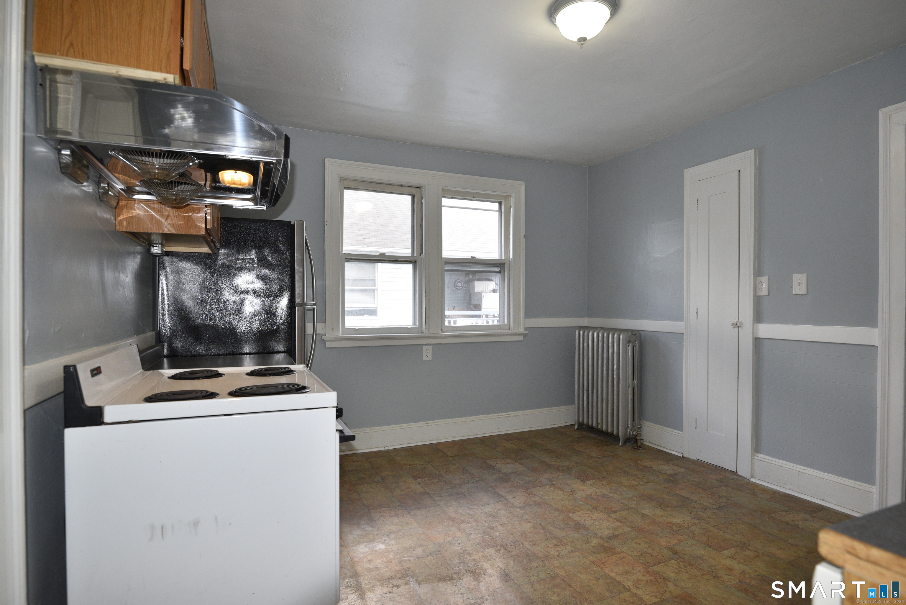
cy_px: 302
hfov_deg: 86.9
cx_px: 453
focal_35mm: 19
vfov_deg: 64.6
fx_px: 478
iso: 800
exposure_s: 1/100
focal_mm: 19
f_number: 5
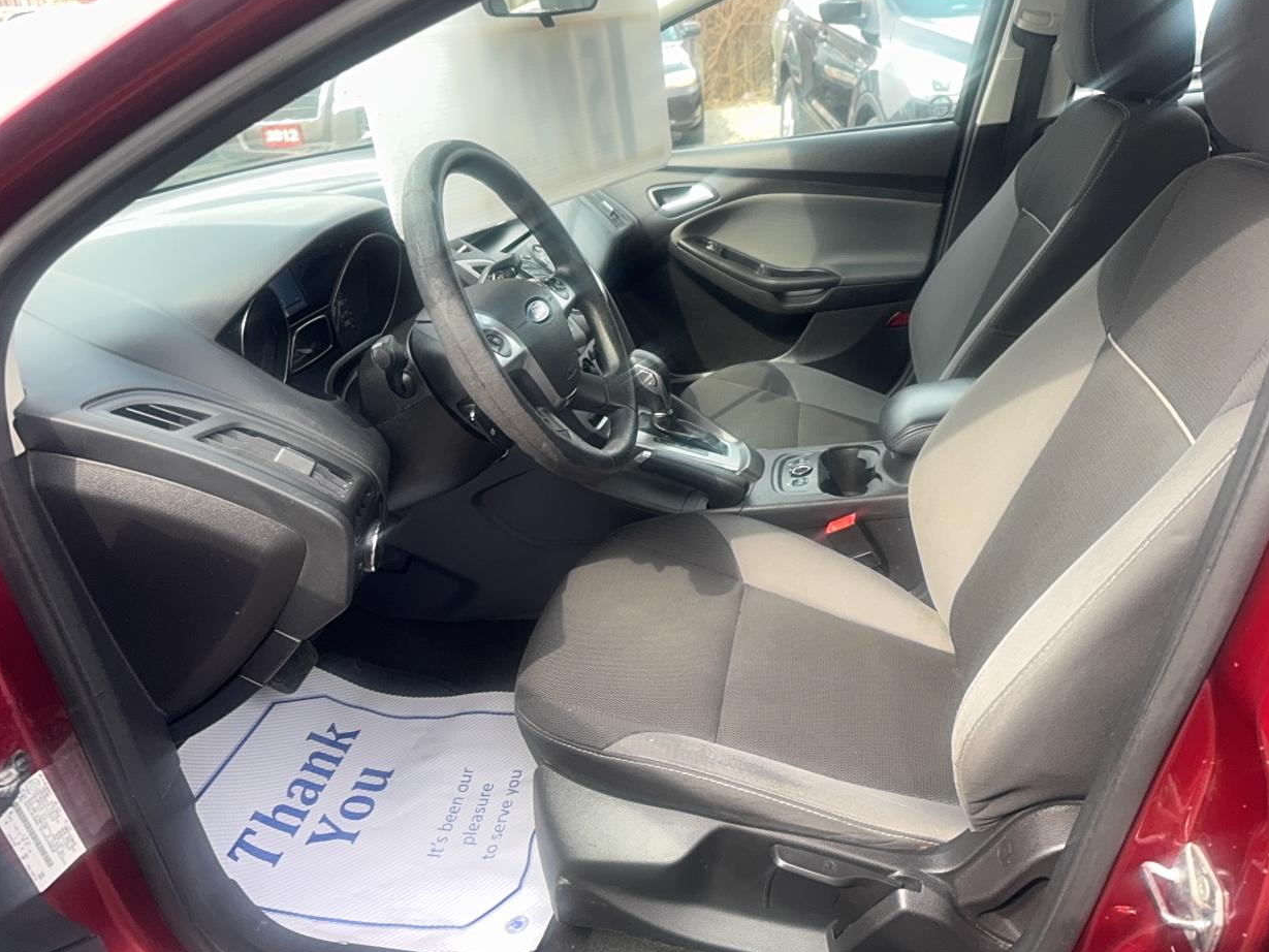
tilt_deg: -26.7
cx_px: 659
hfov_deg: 69.4
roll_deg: +4.1
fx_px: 917
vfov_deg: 54.9
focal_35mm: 25
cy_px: 475
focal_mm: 6.76
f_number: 1.78
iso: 50
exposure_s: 1/367
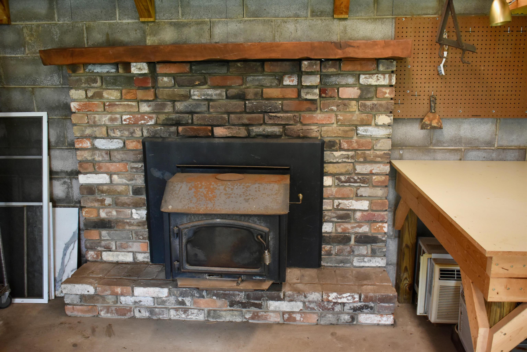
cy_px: 176
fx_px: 461
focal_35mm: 32
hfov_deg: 59.5
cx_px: 264
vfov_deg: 41.7
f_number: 3.8
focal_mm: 21
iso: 1100
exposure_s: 1/125
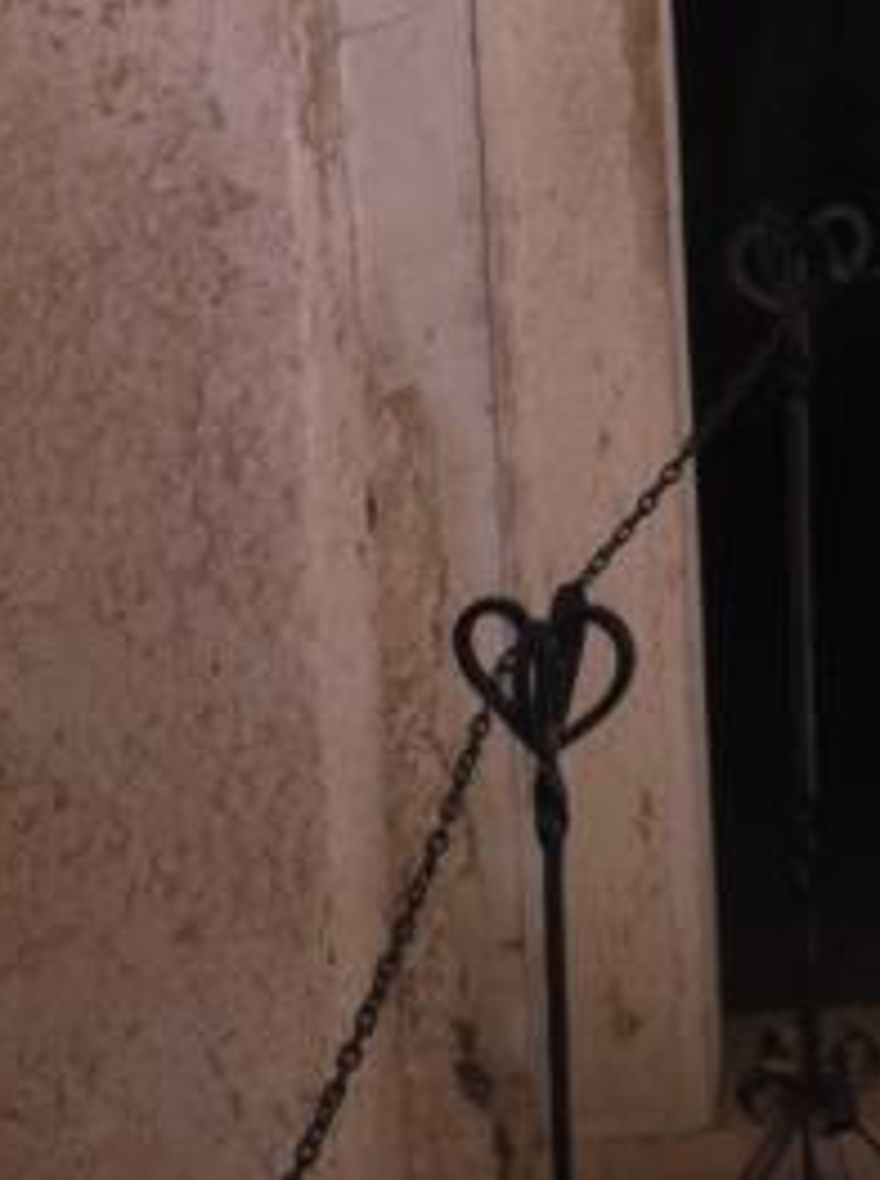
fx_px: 4186
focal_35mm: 123
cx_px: 1495
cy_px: -13
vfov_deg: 15.7
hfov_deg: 11.3
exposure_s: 1/450
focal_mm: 3.85
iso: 80
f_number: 2.8
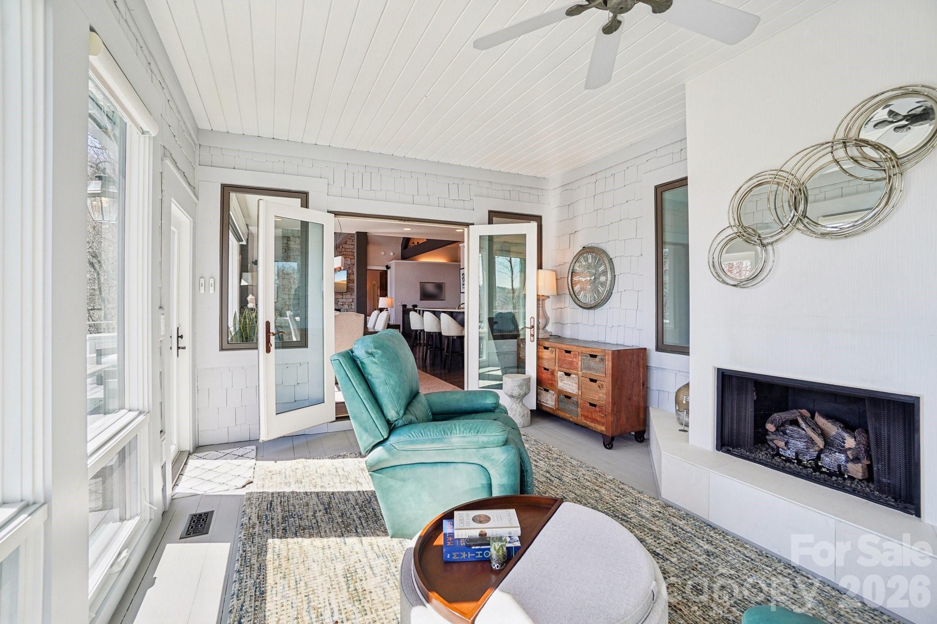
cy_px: 312
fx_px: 390
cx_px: 468
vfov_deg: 77.3
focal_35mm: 15
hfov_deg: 100.4
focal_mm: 10
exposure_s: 1/30
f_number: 8
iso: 100
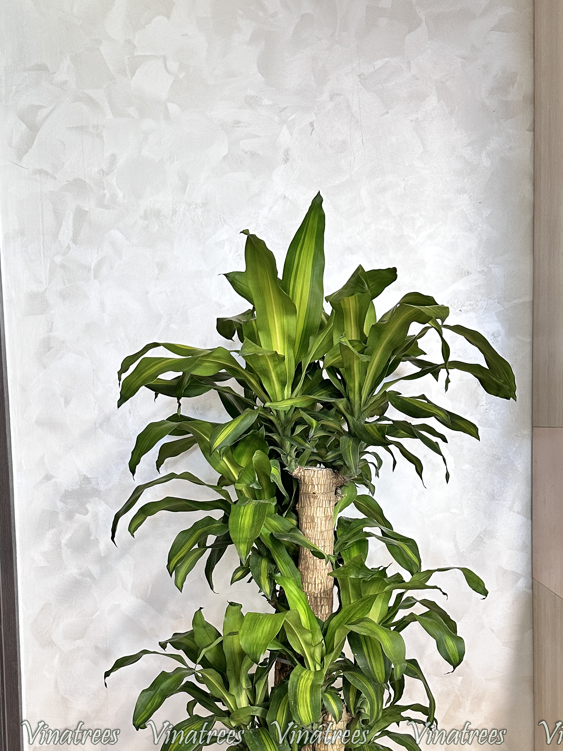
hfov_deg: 32.9
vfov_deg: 42.3
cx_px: 298
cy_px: 504
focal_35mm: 44
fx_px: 954
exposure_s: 1/50
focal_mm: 6.86
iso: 200
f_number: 1.78
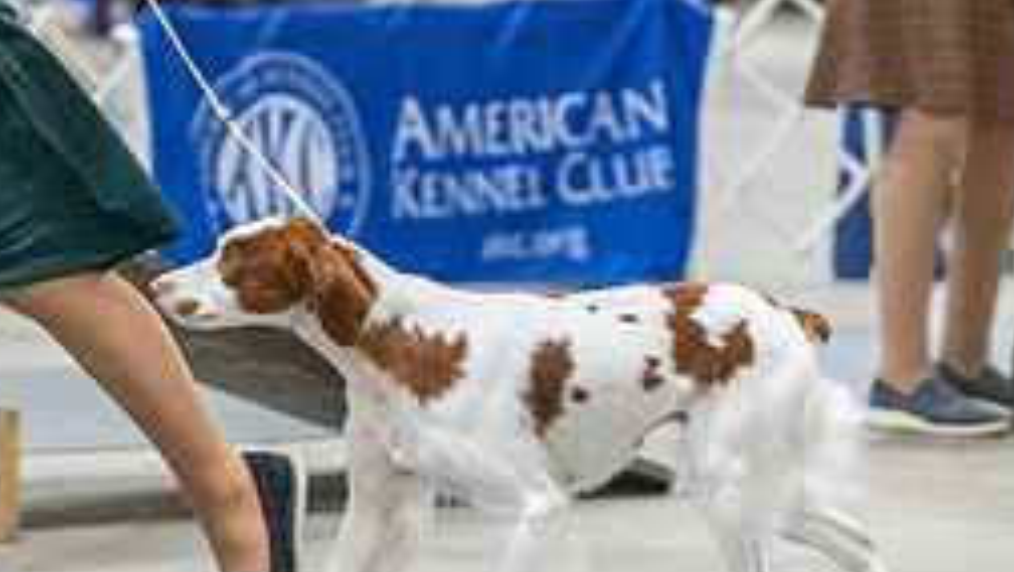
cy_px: -4
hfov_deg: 7.7
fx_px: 7559
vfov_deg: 4.3
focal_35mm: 281
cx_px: 457
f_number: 3.2
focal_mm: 100
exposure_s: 1/400
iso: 6400
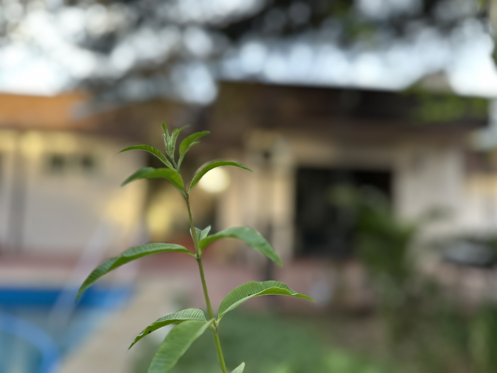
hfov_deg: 71.6
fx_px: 345
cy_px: 186
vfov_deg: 56.8
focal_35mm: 24
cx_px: 248
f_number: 1.78
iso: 200
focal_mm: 6.86
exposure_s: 1/121
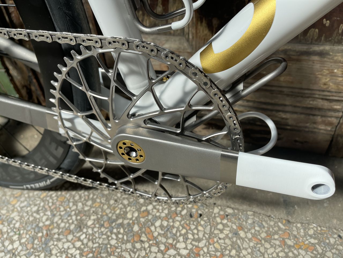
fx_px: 248
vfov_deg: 54.9
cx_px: 172
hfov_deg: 69.4
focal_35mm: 25
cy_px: 129
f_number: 1.6
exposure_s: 1/1575
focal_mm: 5.1
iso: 32
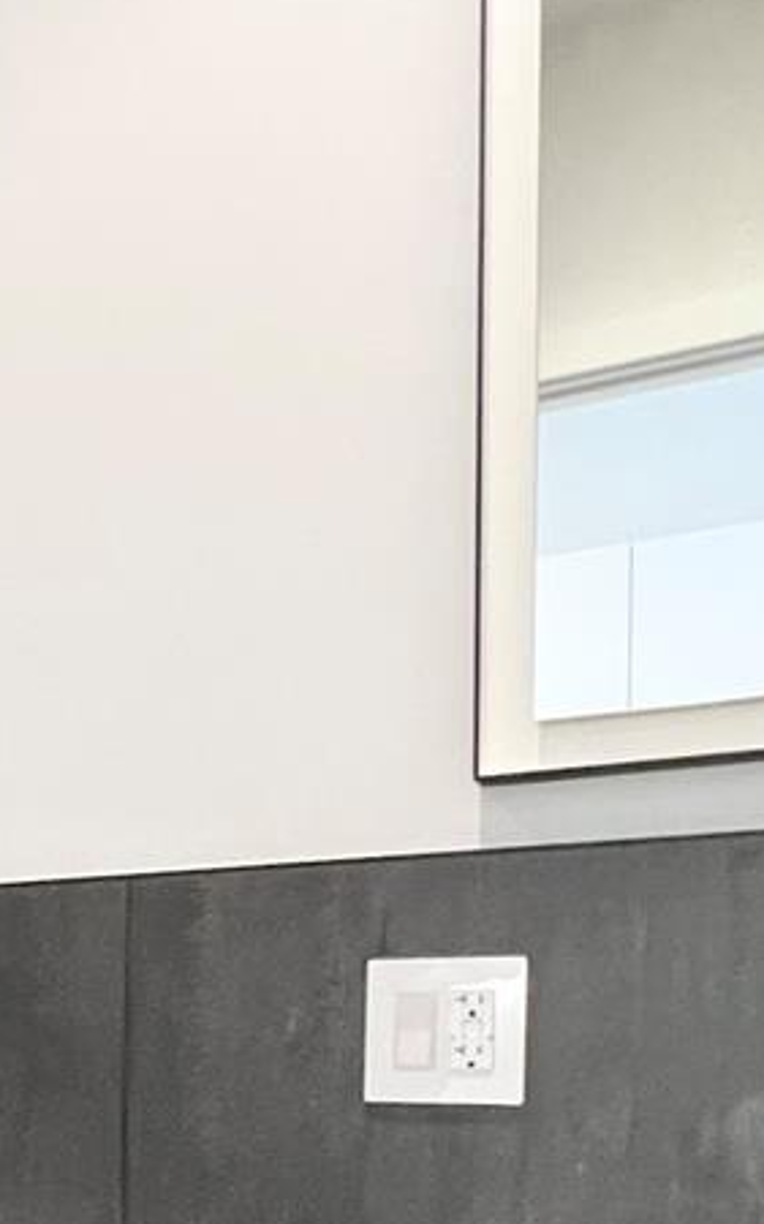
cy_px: 1112
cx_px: -332
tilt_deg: -0.5
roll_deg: -1.3
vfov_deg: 39.4
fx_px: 1567
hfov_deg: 23.0
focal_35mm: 47
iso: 640
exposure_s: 1/60
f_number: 1.8
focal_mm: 1.57
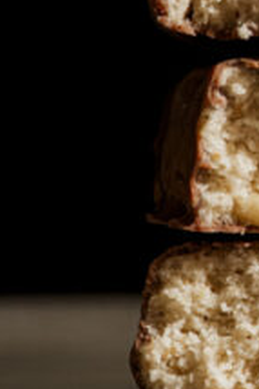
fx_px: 4756
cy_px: 53
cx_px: 538
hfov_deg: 3.1
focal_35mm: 440
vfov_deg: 4.7
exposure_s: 1/8
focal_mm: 105
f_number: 13
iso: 320
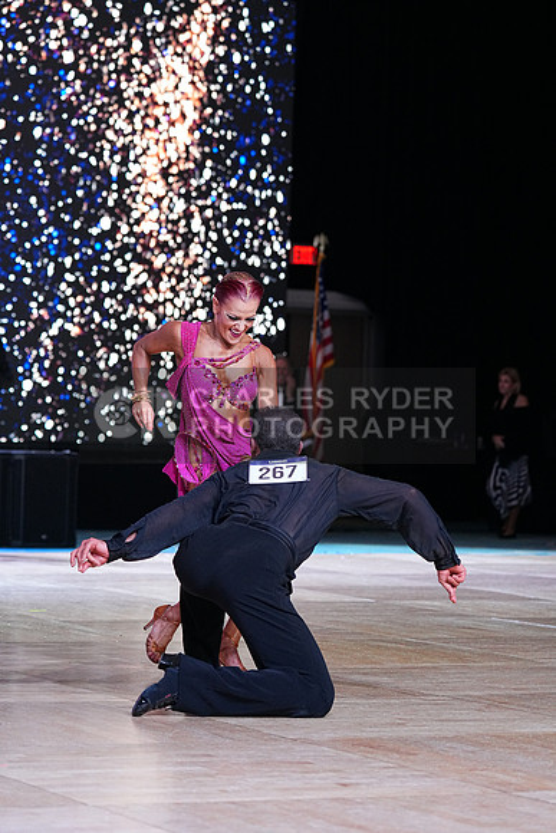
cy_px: 416
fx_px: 2755
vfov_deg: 17.2
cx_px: 278
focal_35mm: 119
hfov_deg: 11.5
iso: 2500
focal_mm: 119
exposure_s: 1/500
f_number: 4
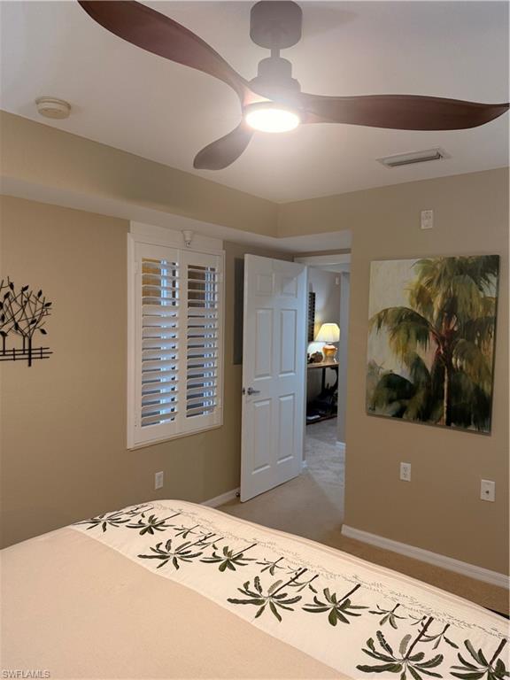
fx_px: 471
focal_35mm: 24
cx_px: 255
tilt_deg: -1.9
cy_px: 340
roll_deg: -1.1
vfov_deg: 71.6
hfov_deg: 56.8
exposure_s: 1/60
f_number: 1.78
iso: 125
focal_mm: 6.76
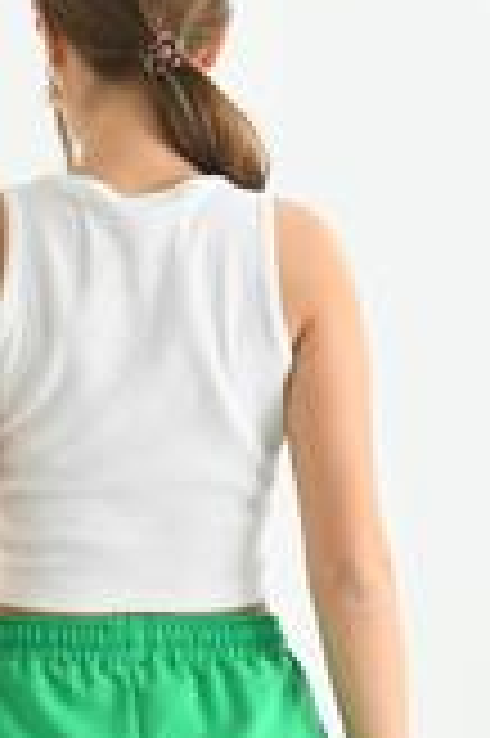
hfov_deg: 7.9
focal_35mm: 174
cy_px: 864
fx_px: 3560
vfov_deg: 11.6
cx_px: 130
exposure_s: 1/125
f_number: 5.6
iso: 160
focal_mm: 50
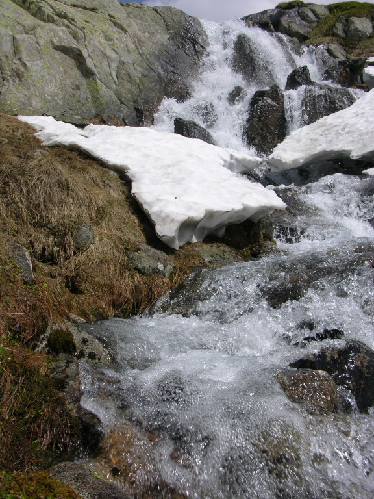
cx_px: 187
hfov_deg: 40.7
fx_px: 504
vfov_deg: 52.6
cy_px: 250
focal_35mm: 35
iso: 50
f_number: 8
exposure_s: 1/313
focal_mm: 8.9
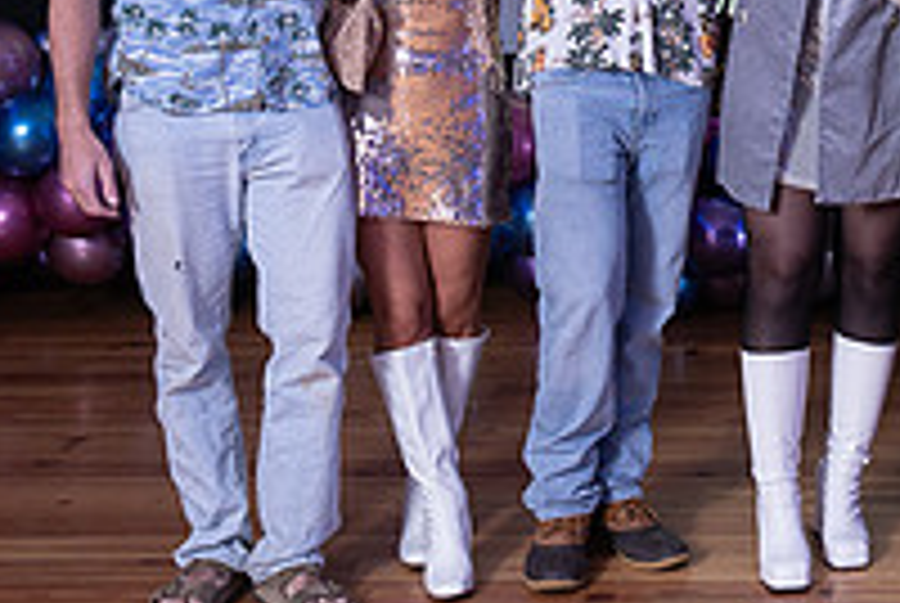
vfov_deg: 13.7
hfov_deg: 19.7
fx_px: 2454
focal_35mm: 98
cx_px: 1030
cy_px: -65
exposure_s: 1/40
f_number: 4
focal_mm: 33
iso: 800
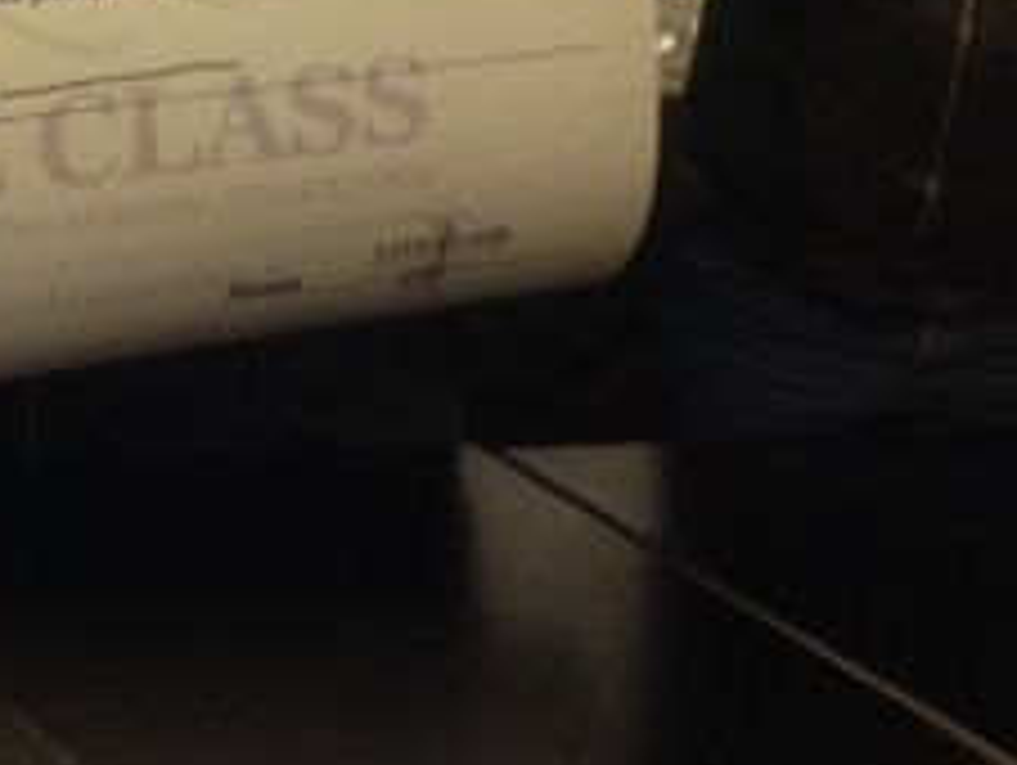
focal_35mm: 99
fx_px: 2912
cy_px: -63
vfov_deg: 14.6
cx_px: -58
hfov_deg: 19.1
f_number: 2.4
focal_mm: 4.28
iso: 400
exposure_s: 1/20
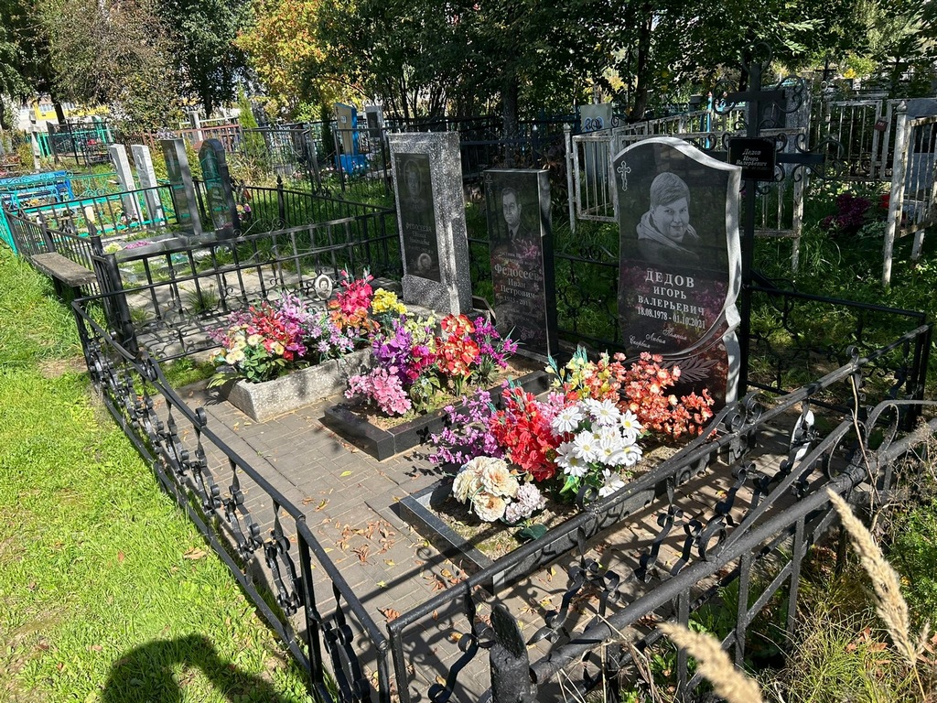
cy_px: 352
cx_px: 468
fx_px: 704
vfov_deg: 53.1
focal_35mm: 26
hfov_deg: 67.3
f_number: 1.5
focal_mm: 5.7
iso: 50
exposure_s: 1/2299
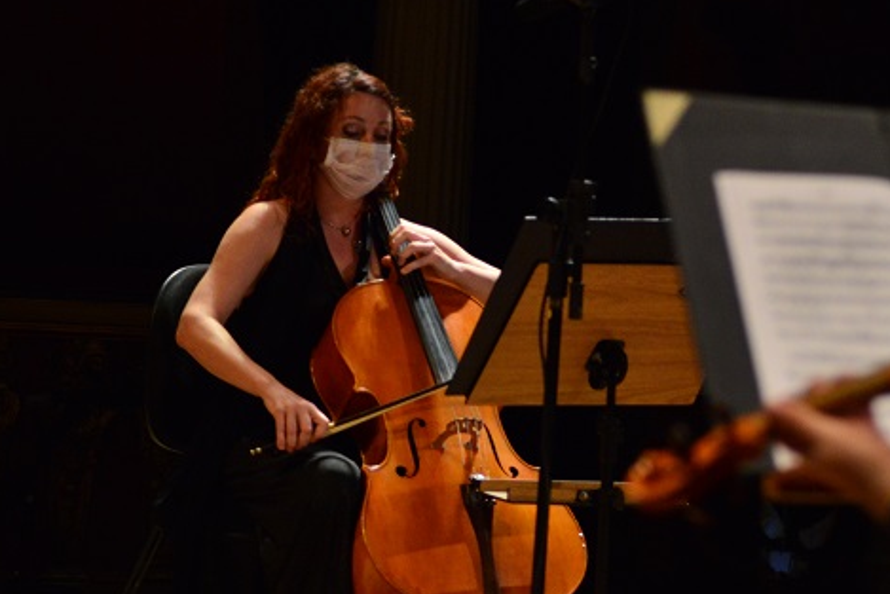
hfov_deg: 9.7
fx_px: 5242
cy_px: 313
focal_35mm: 212
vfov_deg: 6.5
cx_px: 833
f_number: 4.2
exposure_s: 1/160
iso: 2500
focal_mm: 112
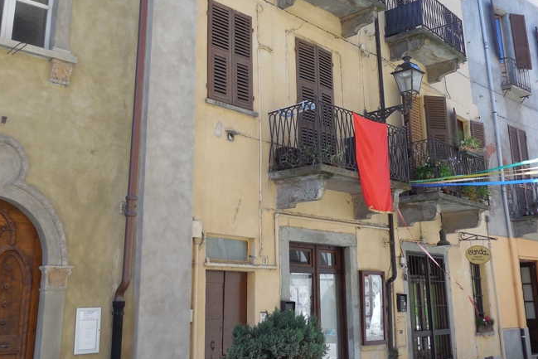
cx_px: 271
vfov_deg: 32.2
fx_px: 613
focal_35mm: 41
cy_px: 103
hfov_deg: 47.4
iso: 125
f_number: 3.1
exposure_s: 1/250
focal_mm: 4.5
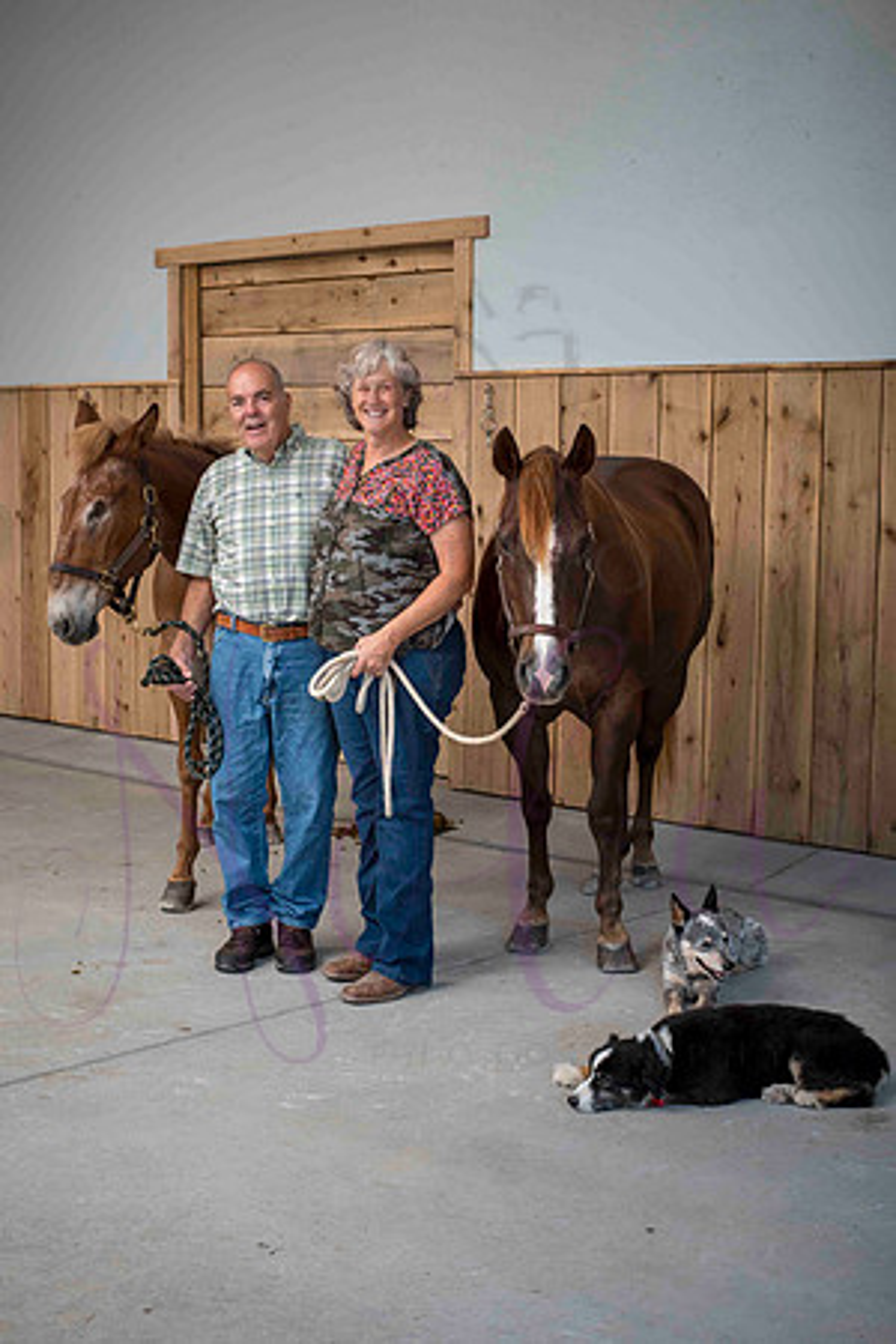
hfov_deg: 27.0
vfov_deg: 39.6
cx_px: 448
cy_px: 672
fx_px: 1867
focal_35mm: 50
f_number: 9
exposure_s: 1/160
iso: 400
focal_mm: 50
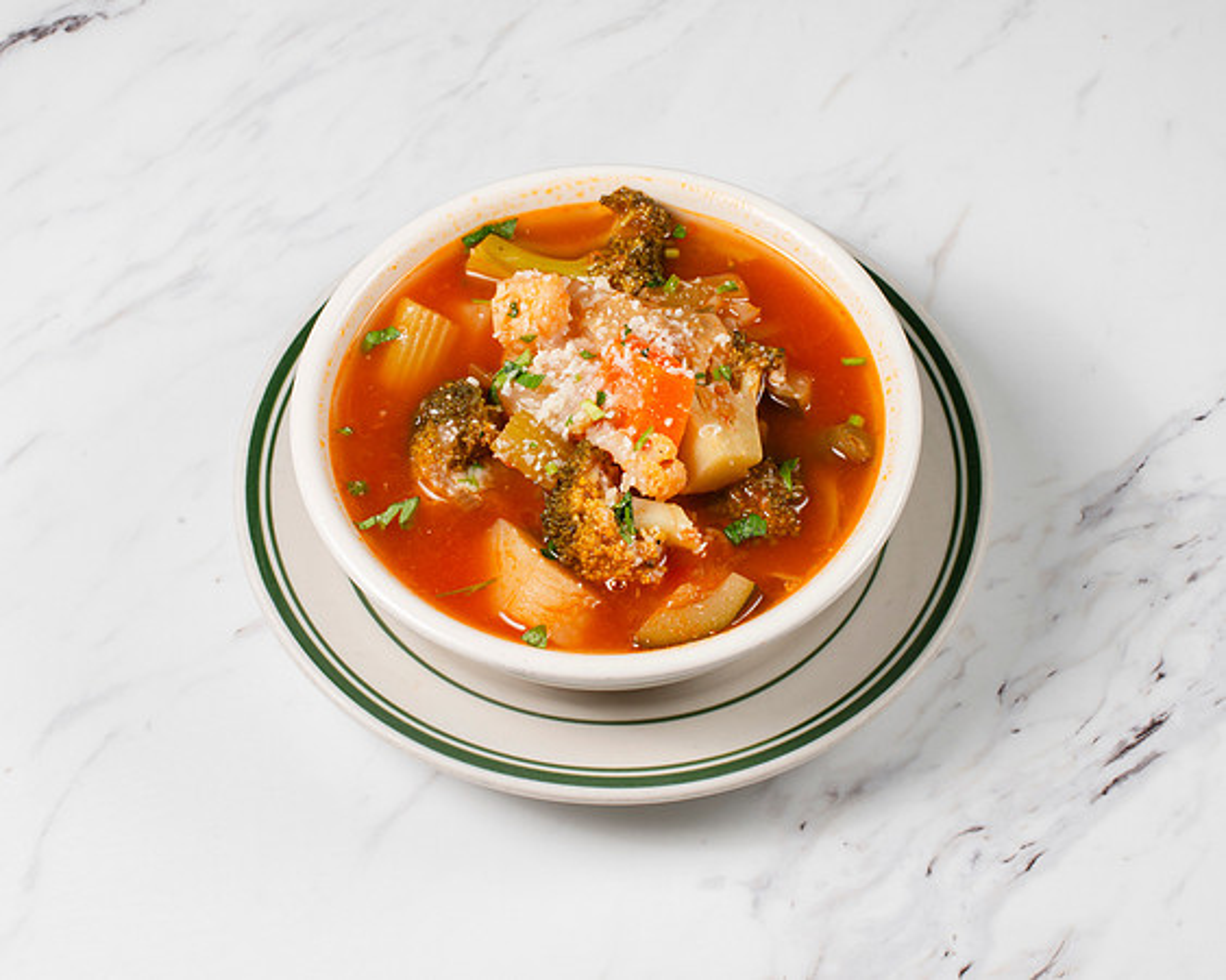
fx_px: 2623
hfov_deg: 26.3
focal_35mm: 72
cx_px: 602
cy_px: 421
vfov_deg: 21.2
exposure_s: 1/200
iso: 200
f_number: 14
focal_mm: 50
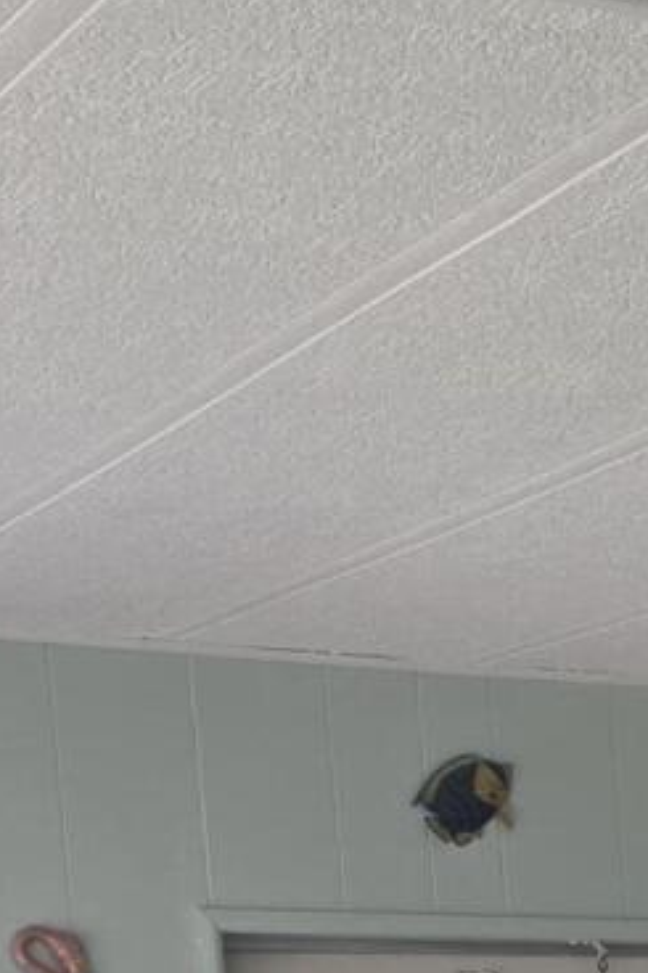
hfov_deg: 9.7
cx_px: 1365
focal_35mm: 130
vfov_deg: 14.2
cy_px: 1658
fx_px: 3513
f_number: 1.7
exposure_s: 1/120
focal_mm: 6.25
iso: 100
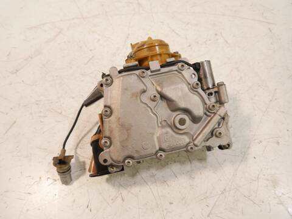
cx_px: 146
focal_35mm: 30
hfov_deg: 60.0
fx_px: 253
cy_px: 110
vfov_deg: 46.8
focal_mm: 15
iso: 1000
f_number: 3.6
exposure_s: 1/125
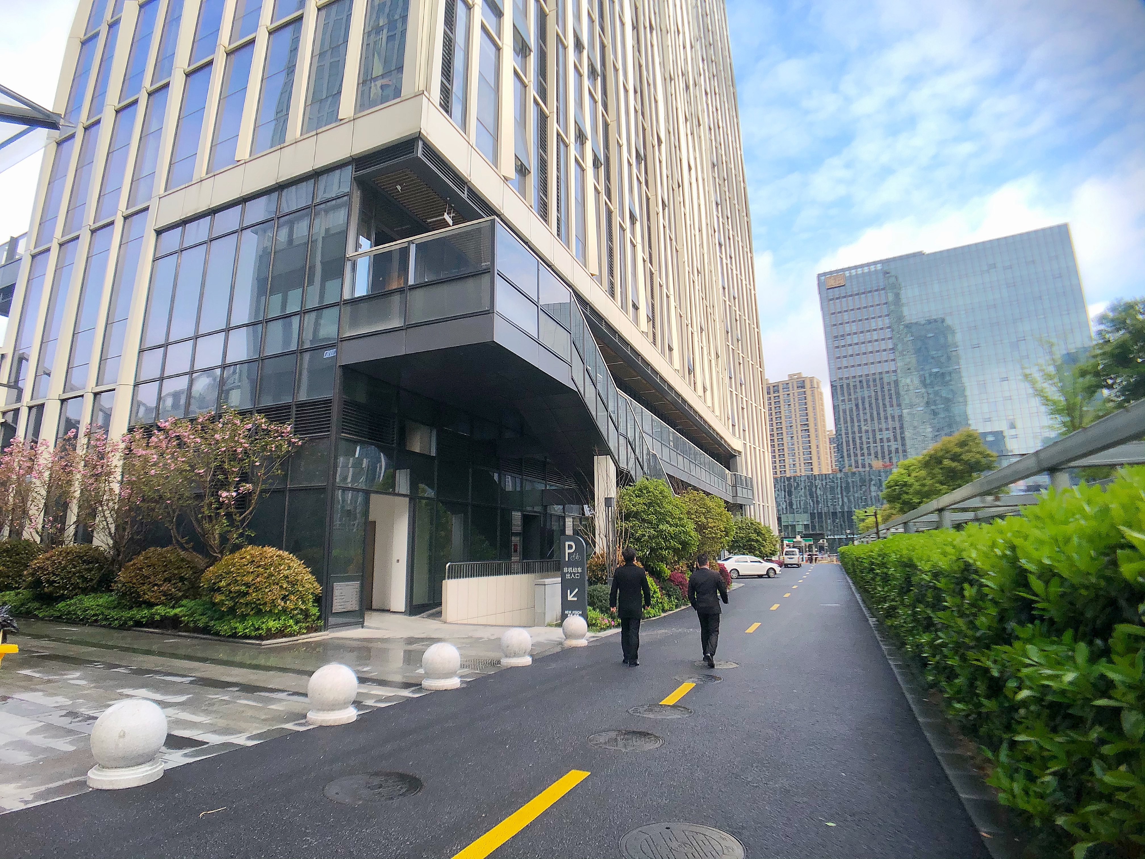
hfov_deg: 63.4
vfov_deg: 49.7
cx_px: 572
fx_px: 926
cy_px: 430
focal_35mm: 28
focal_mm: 3.99
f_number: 1.8
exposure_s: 1/390
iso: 20
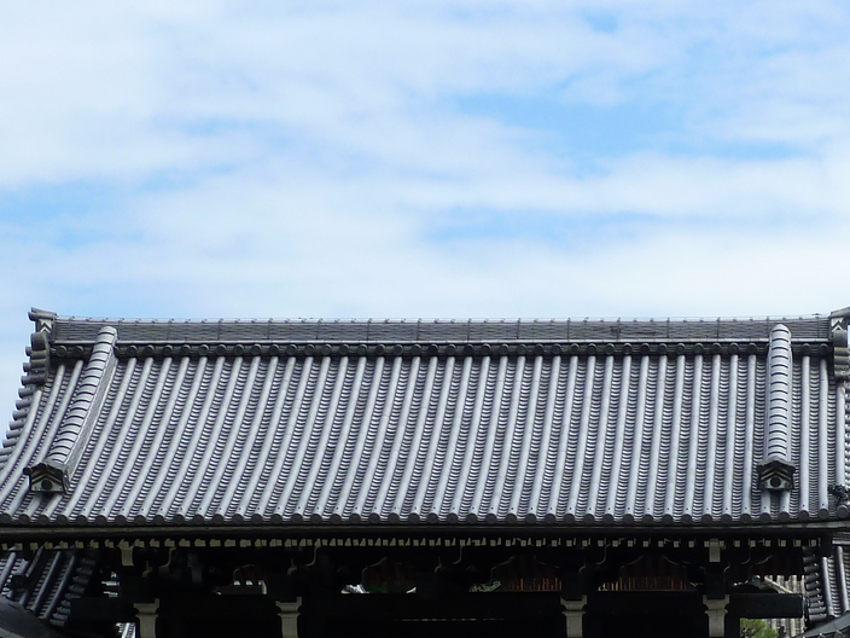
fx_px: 2456
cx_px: 753
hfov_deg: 19.3
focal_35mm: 100
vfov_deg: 14.5
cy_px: 671
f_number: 4.5
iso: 80
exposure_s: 1/400
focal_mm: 7.3
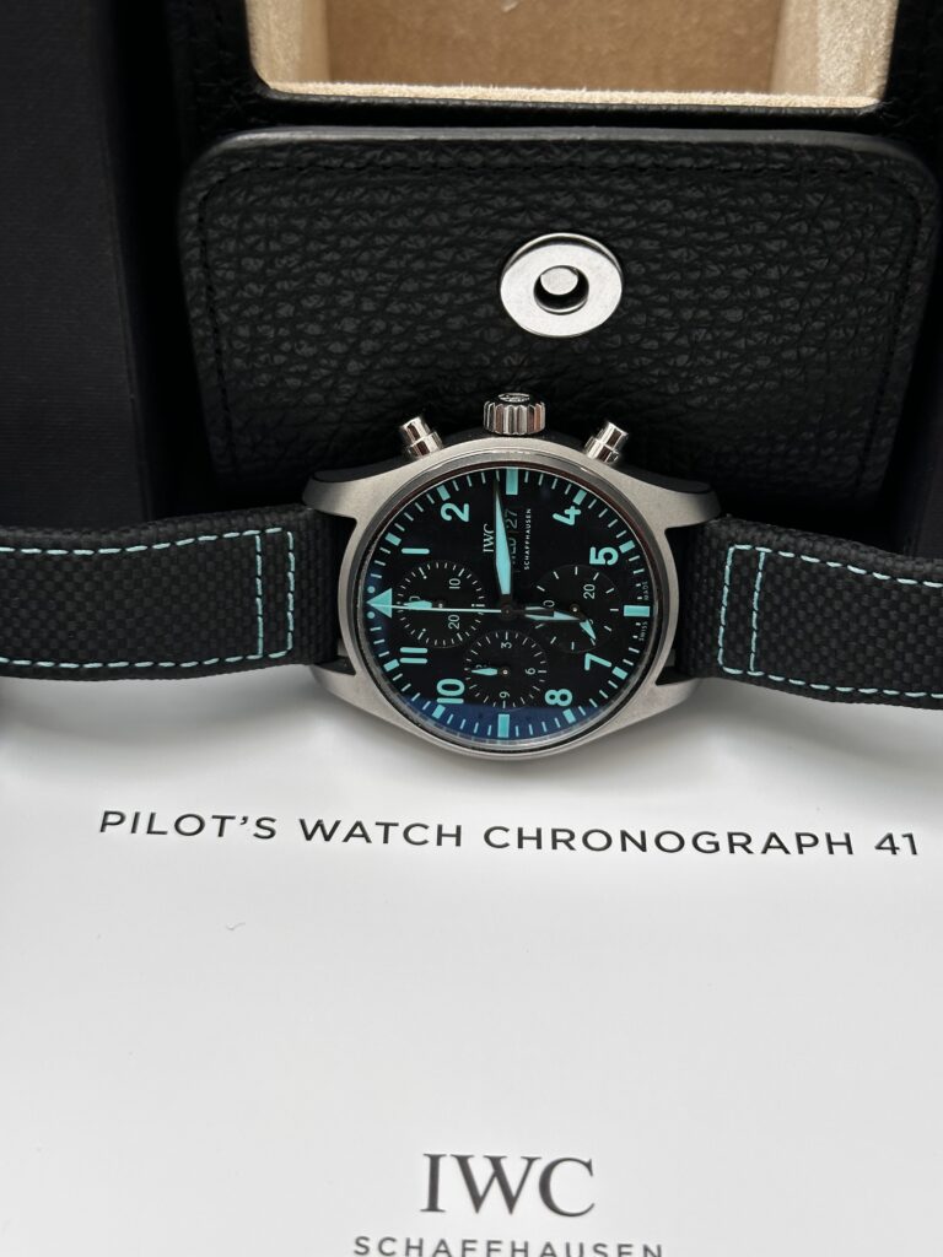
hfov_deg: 30.3
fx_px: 1743
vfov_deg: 39.7
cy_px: 628
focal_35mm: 48
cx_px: 472
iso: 64
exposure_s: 1/351
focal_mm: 6.86
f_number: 1.78
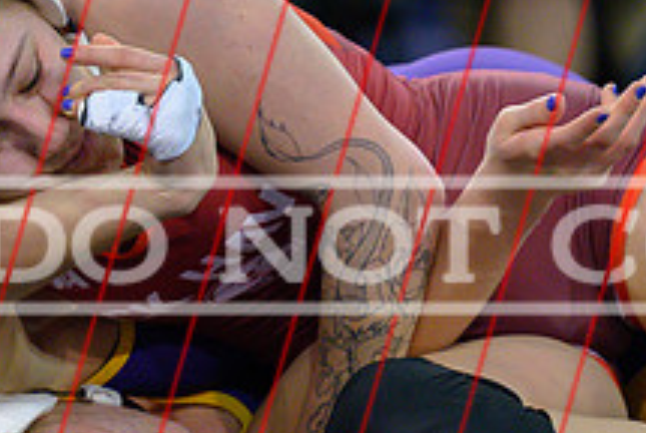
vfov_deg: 2.4
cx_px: 192
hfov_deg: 3.6
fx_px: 10242
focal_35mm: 570
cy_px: 347
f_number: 2.8
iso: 2800
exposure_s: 1/640
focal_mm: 160
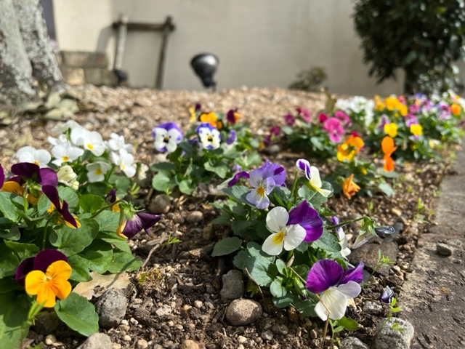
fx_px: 349
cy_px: 174
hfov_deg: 67.3
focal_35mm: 26
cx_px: 232
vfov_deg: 53.1
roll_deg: +1.8
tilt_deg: -12.7
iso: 50
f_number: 1.6
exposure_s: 1/1802
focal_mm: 5.1
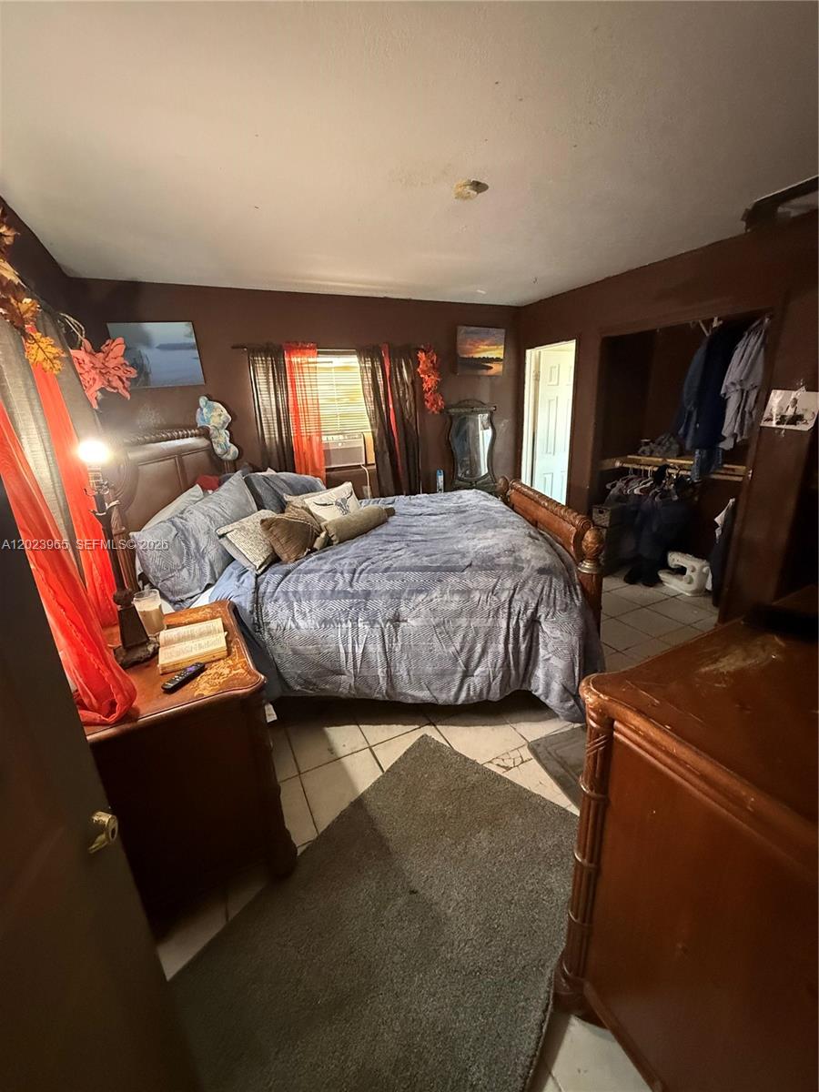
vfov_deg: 102.1
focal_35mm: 14
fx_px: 442
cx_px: 410
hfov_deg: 85.7
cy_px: 546
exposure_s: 1/40
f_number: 2.2
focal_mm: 2.22
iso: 1000
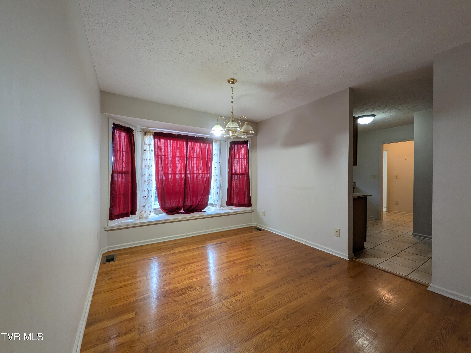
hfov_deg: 102.1
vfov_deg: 85.7
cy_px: 176
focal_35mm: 14
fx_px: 190
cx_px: 236
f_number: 2.2
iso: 81
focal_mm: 1.85
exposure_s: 1/51.4
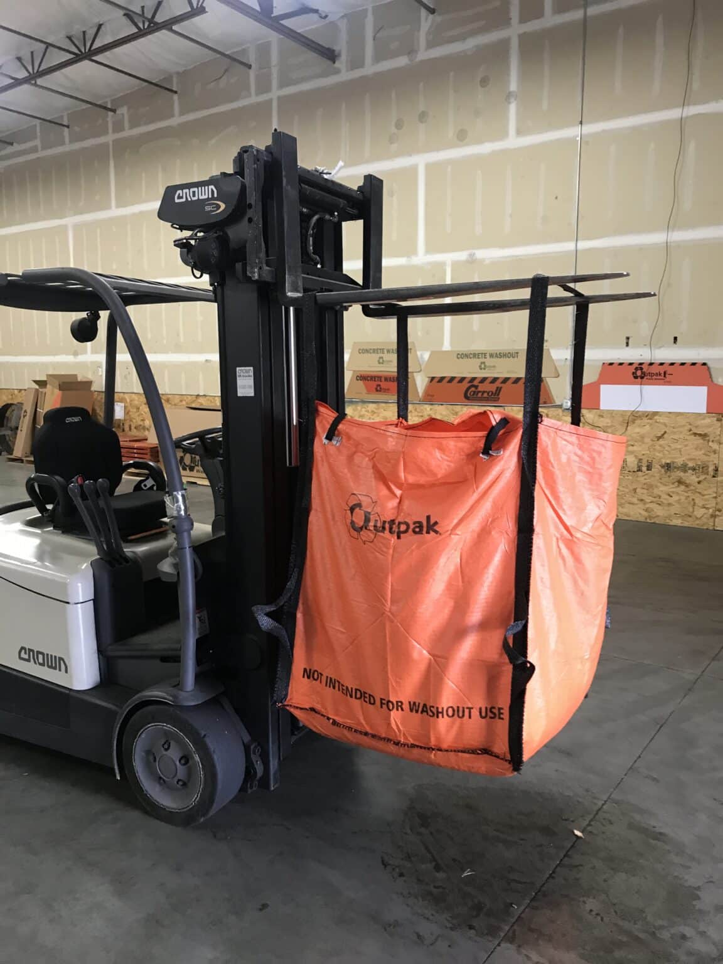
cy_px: 482
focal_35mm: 28
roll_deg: -1.0
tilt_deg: -5.7
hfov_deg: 49.7
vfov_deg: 63.4
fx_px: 780
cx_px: 362
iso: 50
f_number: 1.8
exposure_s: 1/15
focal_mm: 3.99
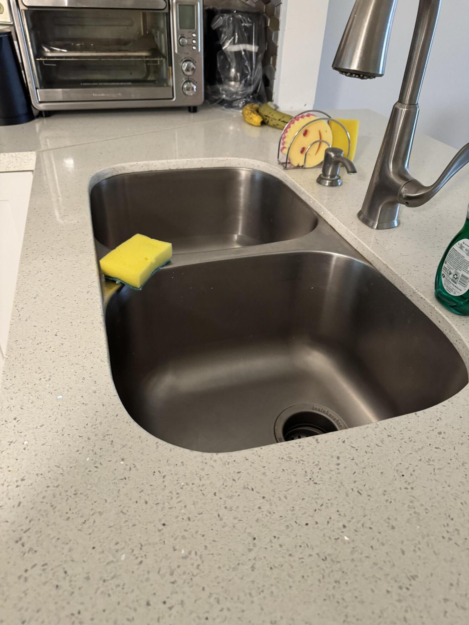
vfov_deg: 71.6
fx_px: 434
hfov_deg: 56.8
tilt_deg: -36.3
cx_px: 234
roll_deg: -2.2
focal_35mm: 24
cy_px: 312
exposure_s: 1/40
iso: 800
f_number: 1.78
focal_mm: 6.76
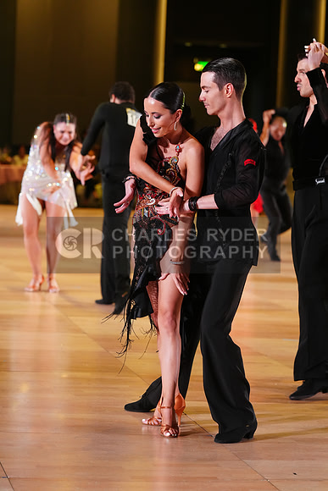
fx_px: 1625
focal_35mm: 119
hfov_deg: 11.5
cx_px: 164
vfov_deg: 17.2
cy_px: 246
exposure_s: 1/400
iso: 3200
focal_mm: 119
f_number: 4
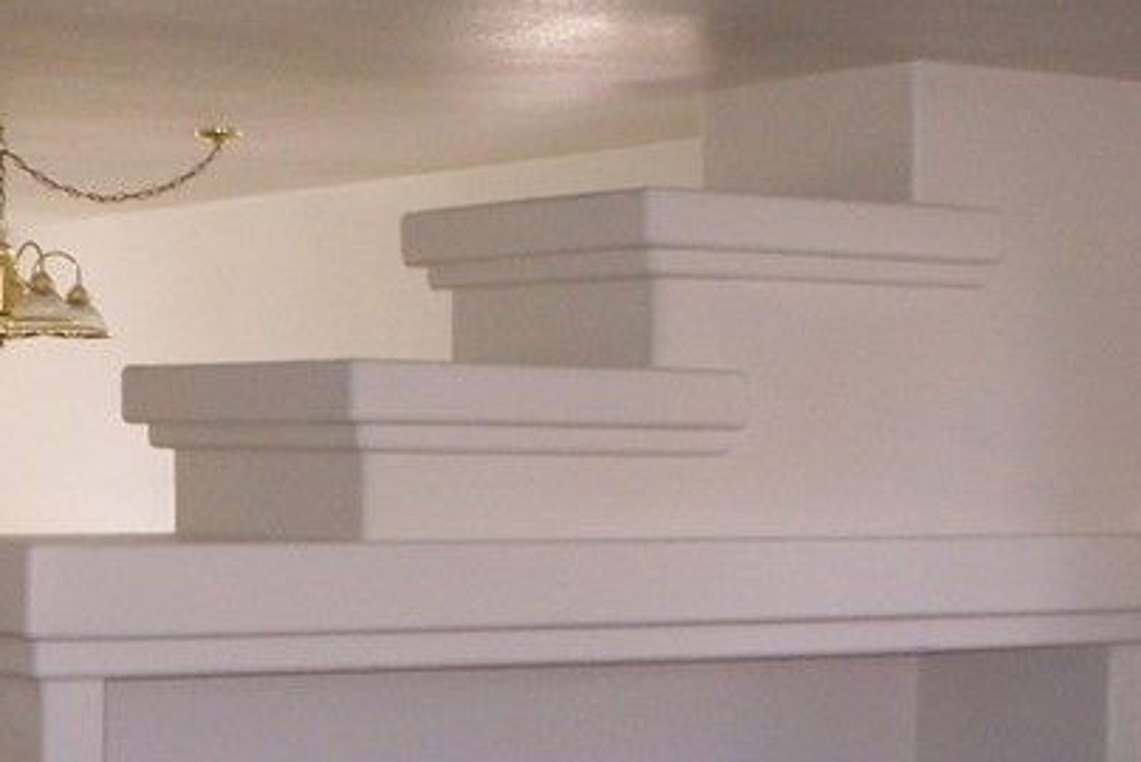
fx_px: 3172
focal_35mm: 100
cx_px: 35
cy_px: 584
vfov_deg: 13.7
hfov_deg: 19.9
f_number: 3.9
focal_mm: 6.3
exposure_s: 1/60
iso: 125
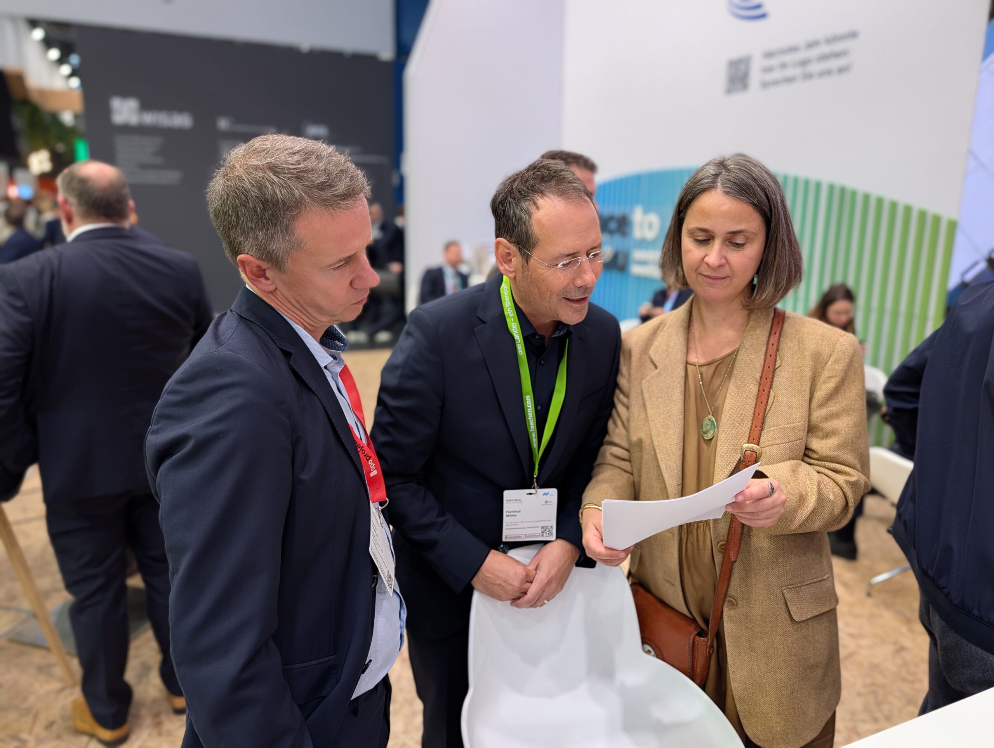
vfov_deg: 56.9
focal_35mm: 24
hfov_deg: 71.5
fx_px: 690
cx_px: 497
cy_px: 374
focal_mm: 6.9
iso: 54
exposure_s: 1/100
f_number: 1.68
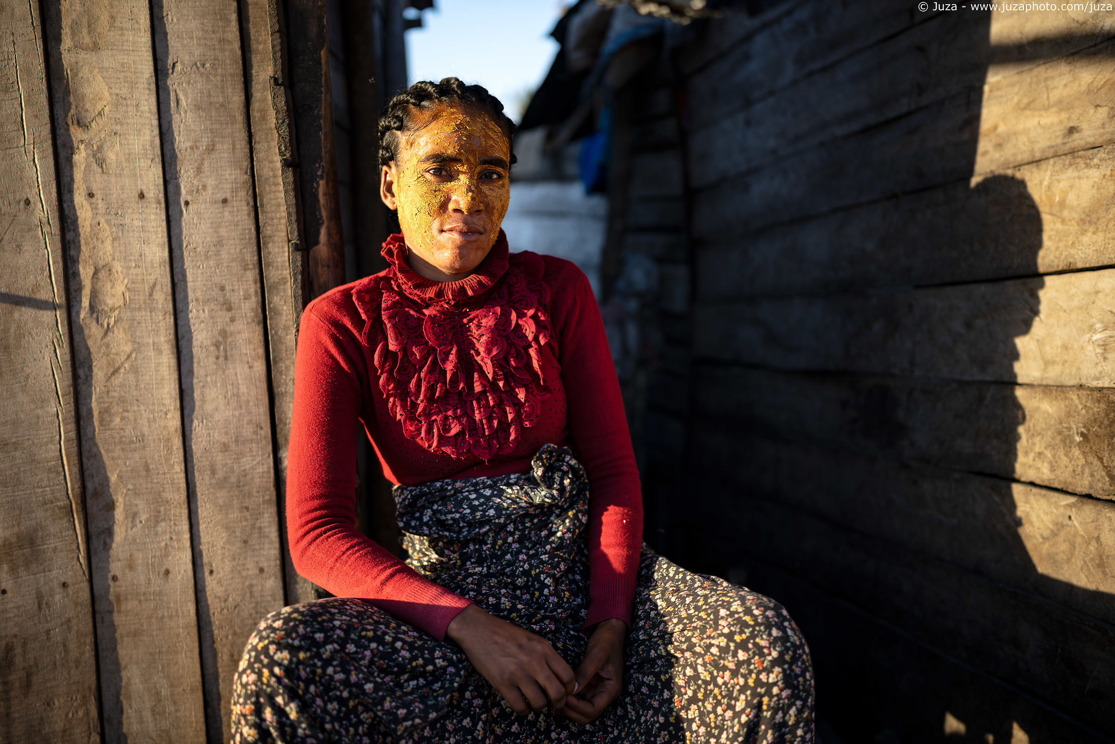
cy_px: 372
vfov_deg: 37.9
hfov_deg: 54.4
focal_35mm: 35
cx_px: 558
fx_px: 1084
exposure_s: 1/1000
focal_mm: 35
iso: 100
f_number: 1.4
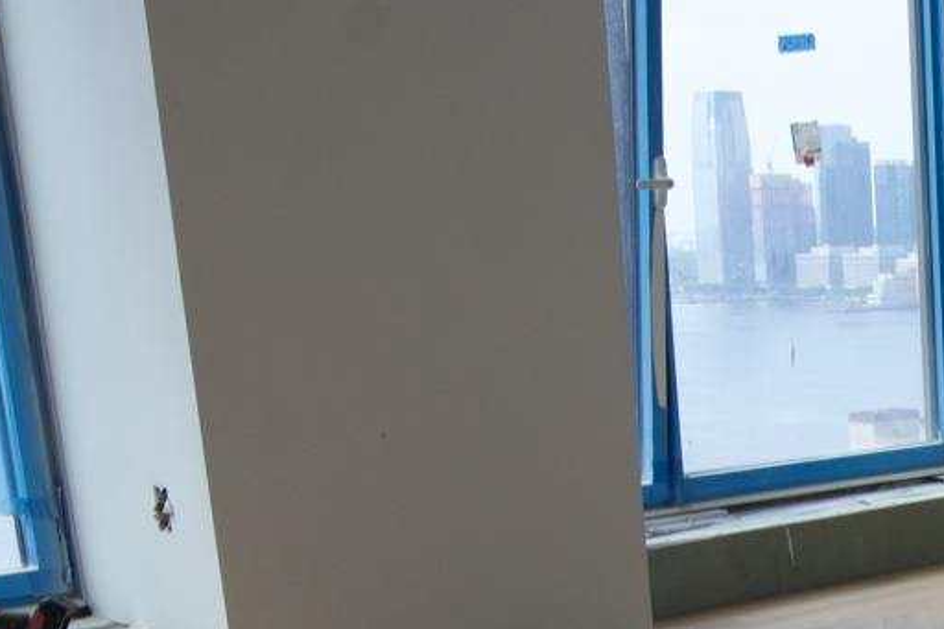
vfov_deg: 17.0
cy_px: 849
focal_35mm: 75
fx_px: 1966
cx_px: 1187
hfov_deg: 24.1
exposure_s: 1/125
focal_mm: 16
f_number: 10
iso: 400
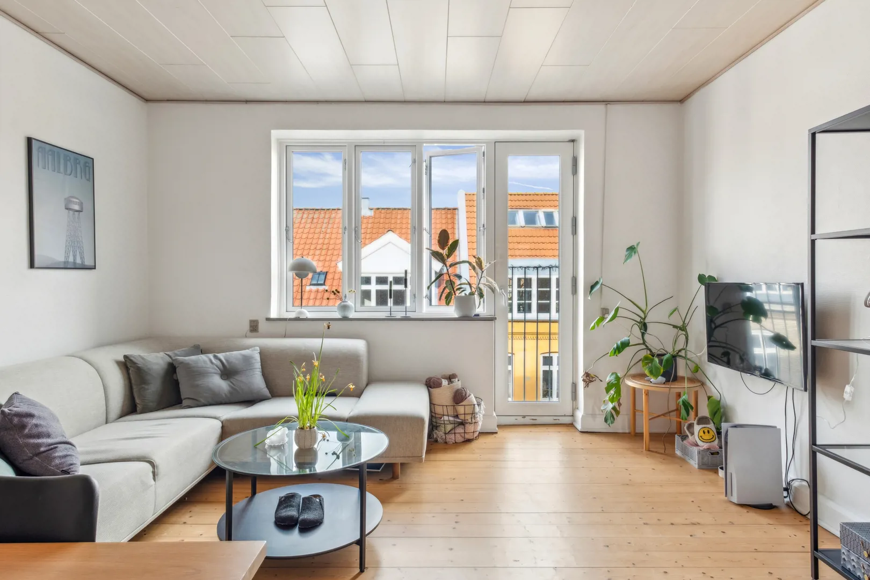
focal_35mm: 21
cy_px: 290
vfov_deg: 59.5
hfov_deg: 81.2
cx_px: 435
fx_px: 507
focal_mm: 13.8
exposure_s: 1/20
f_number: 8
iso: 500
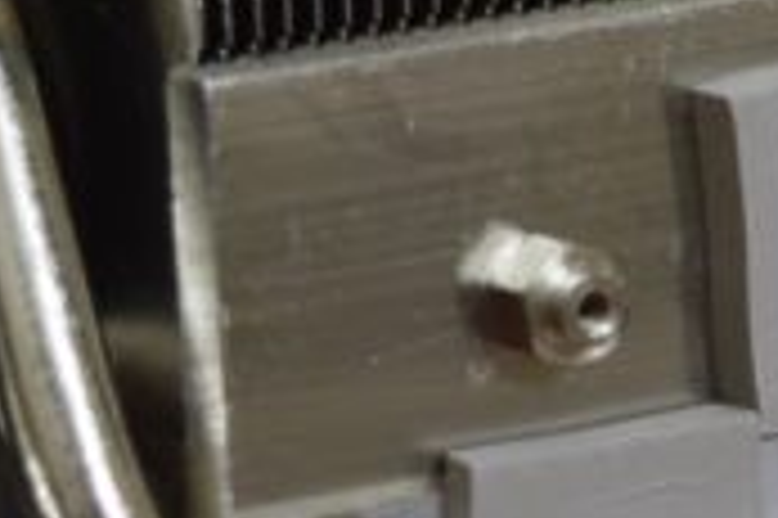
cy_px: 588
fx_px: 8096
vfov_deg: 3.7
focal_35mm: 375
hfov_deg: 5.5
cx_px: 823
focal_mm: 42
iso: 400
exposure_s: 1/10
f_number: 5
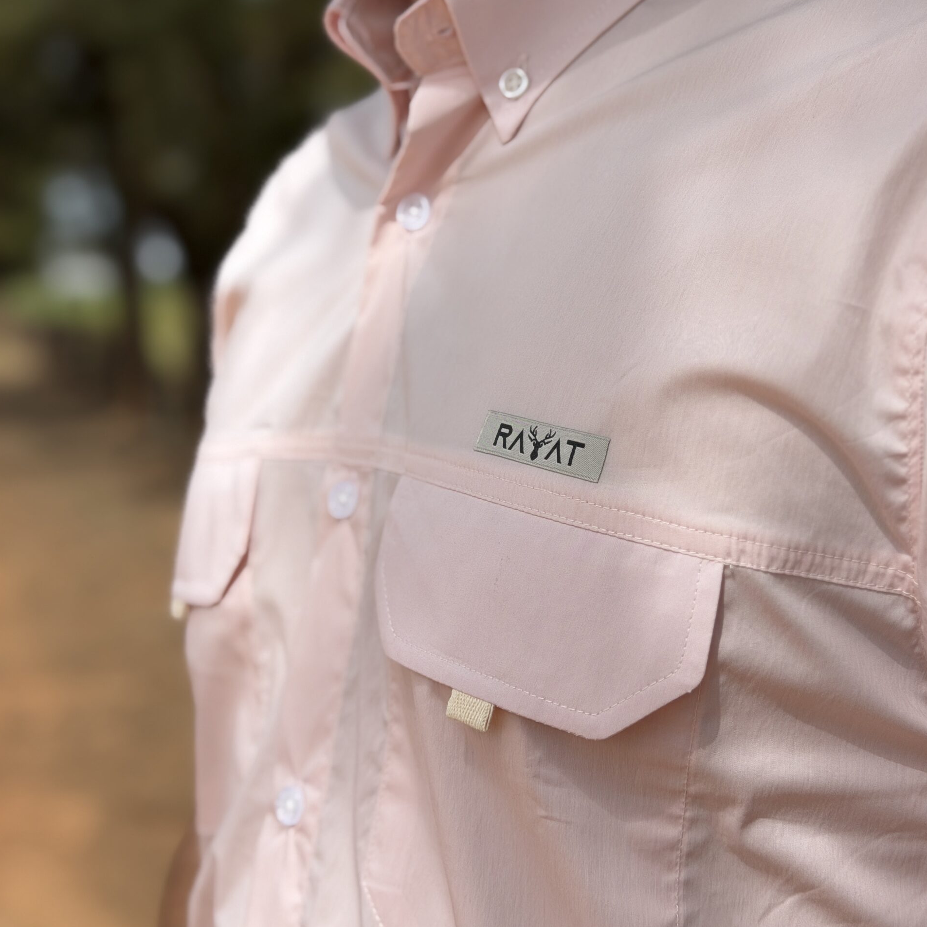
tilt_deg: -2.7
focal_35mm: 57
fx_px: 1727
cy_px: 363
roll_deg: +0.1
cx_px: 465
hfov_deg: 30.0
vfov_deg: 30.0
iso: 64
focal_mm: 6.76
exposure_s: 1/4587
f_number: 1.78
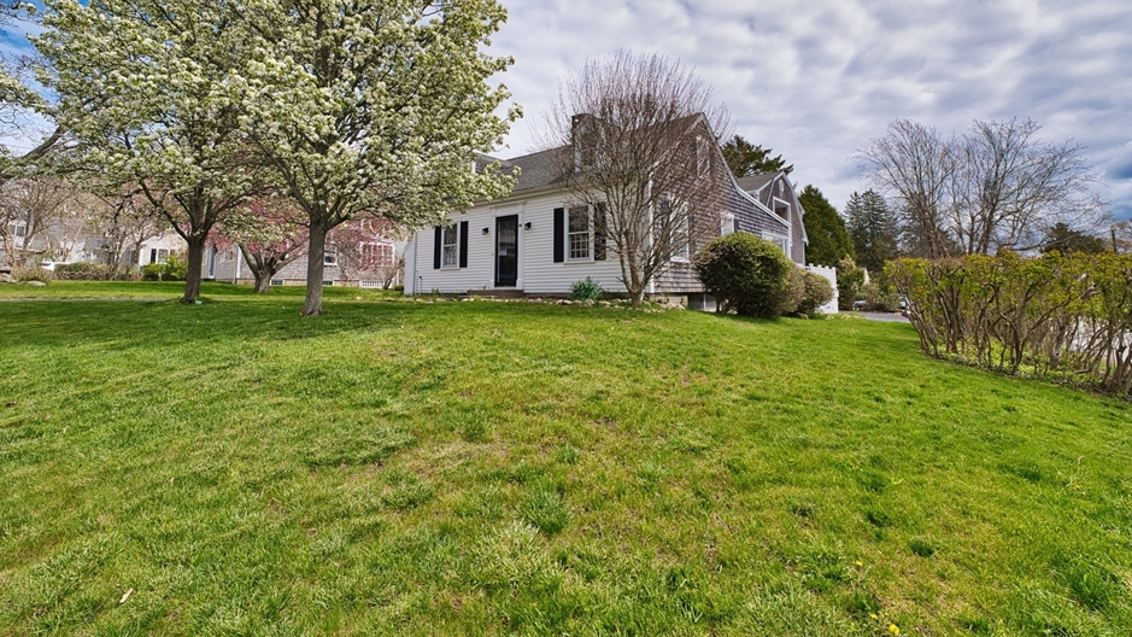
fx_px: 480
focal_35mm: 16
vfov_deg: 65.8
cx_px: 582
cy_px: 230
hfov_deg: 99.3
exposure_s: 1/200
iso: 100
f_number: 8
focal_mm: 14
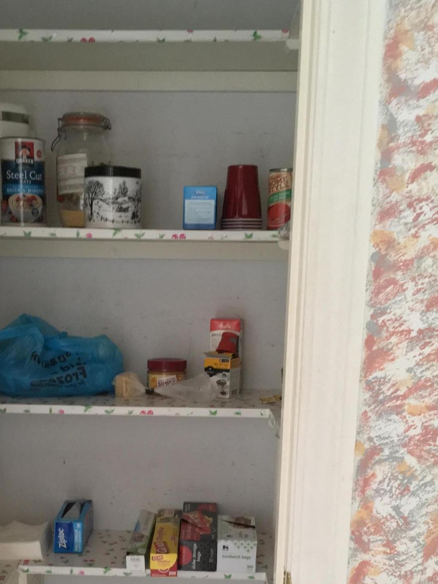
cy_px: 458
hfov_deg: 29.5
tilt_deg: -15.2
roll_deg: +0.0
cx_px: 162
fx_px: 827
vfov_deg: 37.7
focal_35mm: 49
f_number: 2.2
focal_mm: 4.15
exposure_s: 1/30
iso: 200
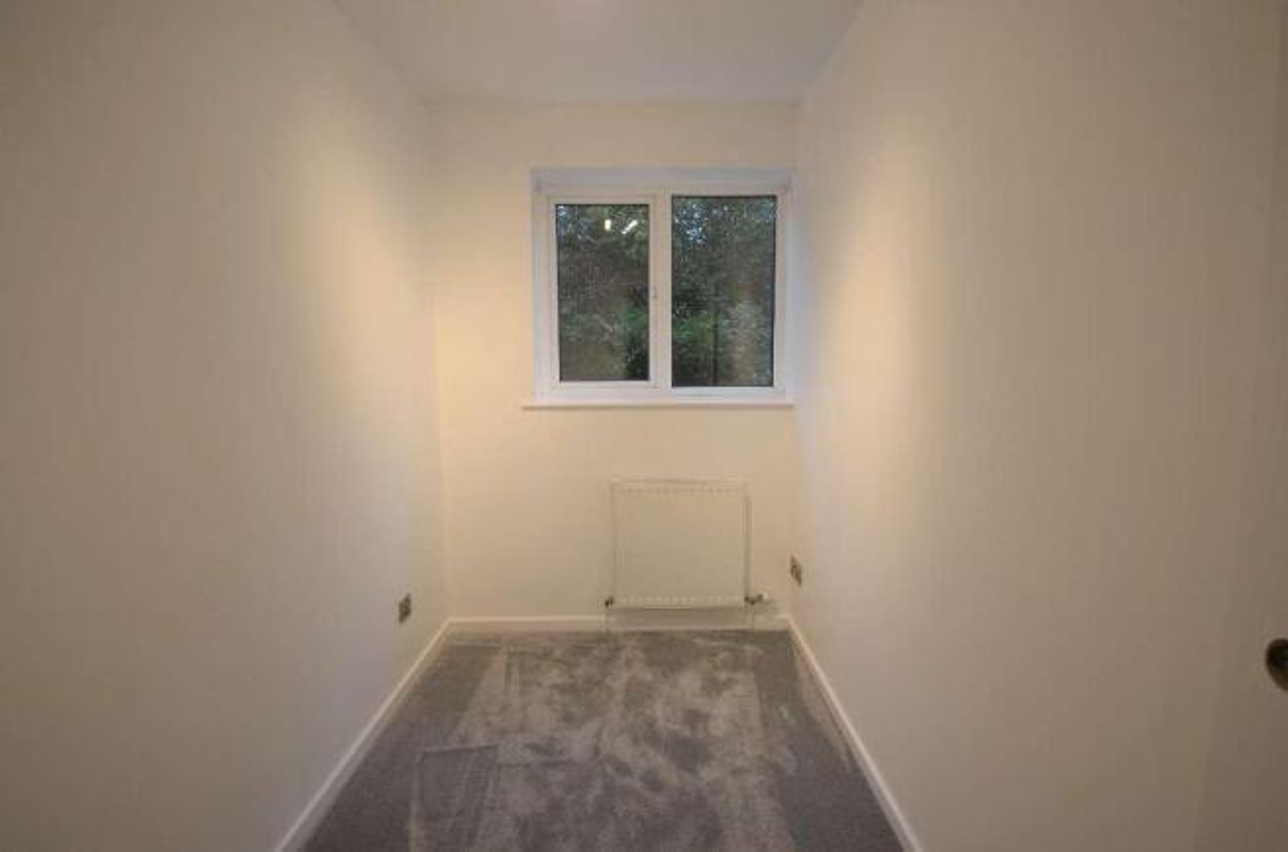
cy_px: 426
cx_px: 644
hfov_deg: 100.5
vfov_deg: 77.0
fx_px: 535
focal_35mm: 15
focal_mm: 10
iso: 400
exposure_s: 1/60
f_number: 4
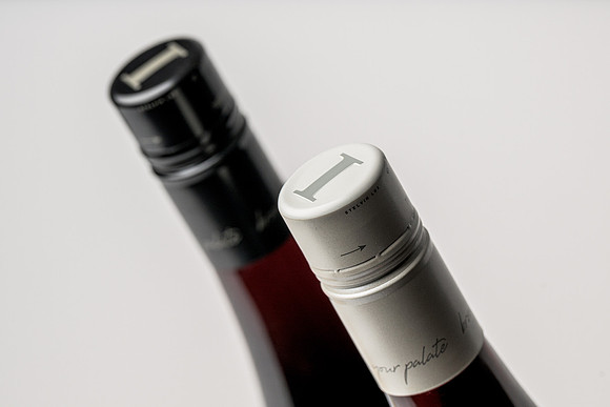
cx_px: 322
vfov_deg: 6.1
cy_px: 202
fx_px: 3830
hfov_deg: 9.1
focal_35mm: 226
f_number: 8
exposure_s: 1/200
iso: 125
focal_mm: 200
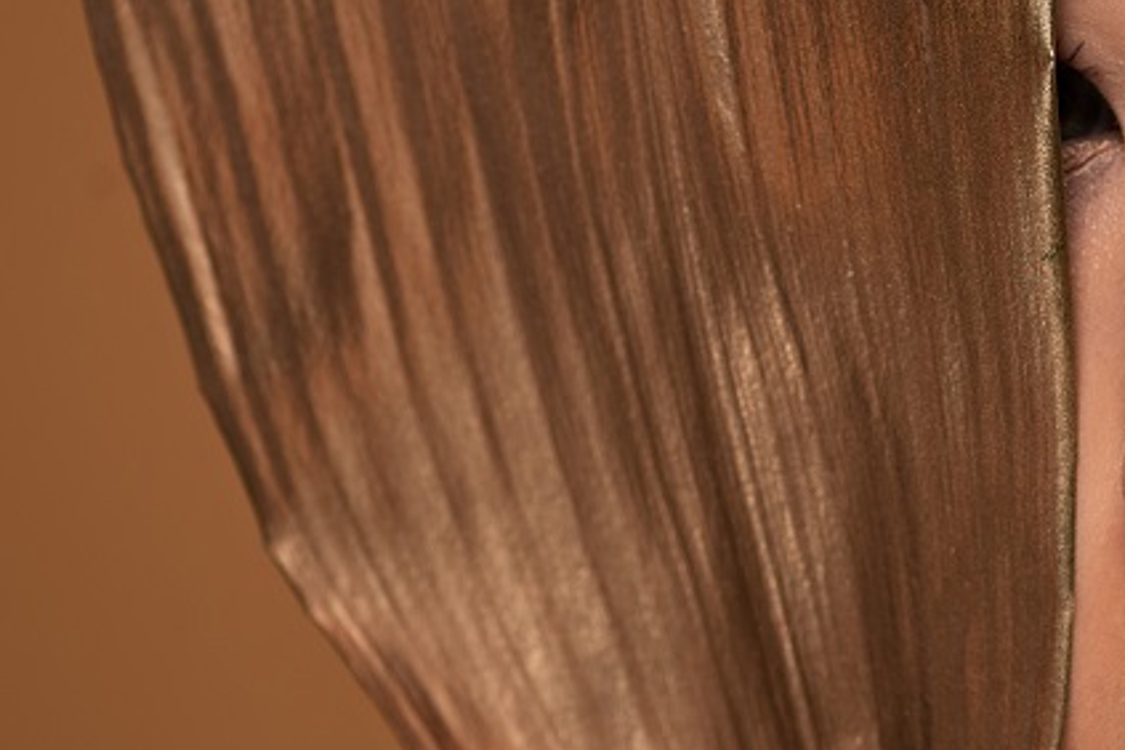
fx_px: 7749
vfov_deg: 5.5
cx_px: 1324
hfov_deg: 8.2
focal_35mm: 248
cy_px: 496
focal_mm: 105
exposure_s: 1/200
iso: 100
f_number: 6.3
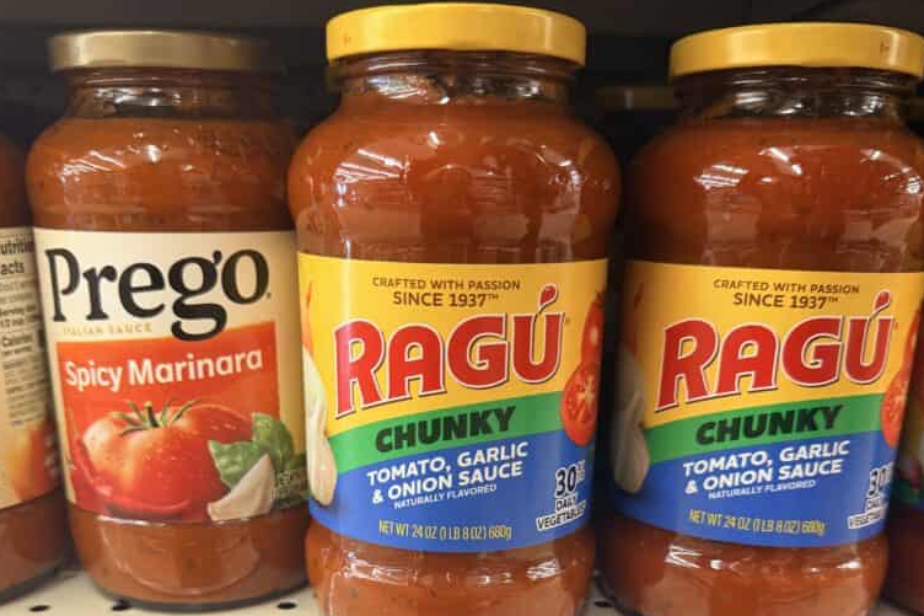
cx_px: 457
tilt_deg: -20.6
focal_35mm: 34
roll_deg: -1.7
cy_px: 509
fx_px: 872
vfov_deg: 37.2
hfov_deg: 55.8
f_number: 1.78
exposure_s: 1/44
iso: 160
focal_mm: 6.76
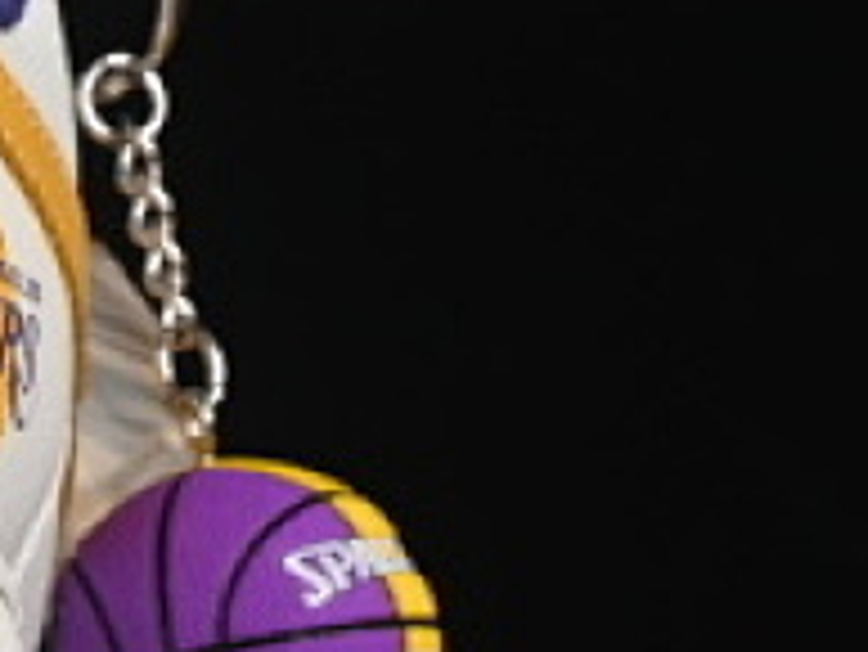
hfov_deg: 4.8
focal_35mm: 404
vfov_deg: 3.7
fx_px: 10137
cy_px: -22
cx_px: -931
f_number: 8
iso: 160
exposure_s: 1/80
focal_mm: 50
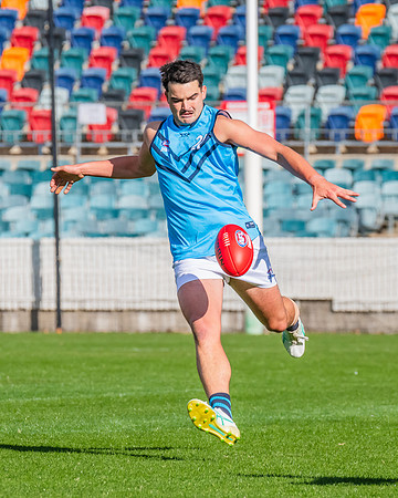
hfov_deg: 2.4
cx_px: 232
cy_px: 269
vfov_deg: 3.0
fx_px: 9594
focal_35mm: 652
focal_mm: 330
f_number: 10
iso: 800
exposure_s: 1/1600
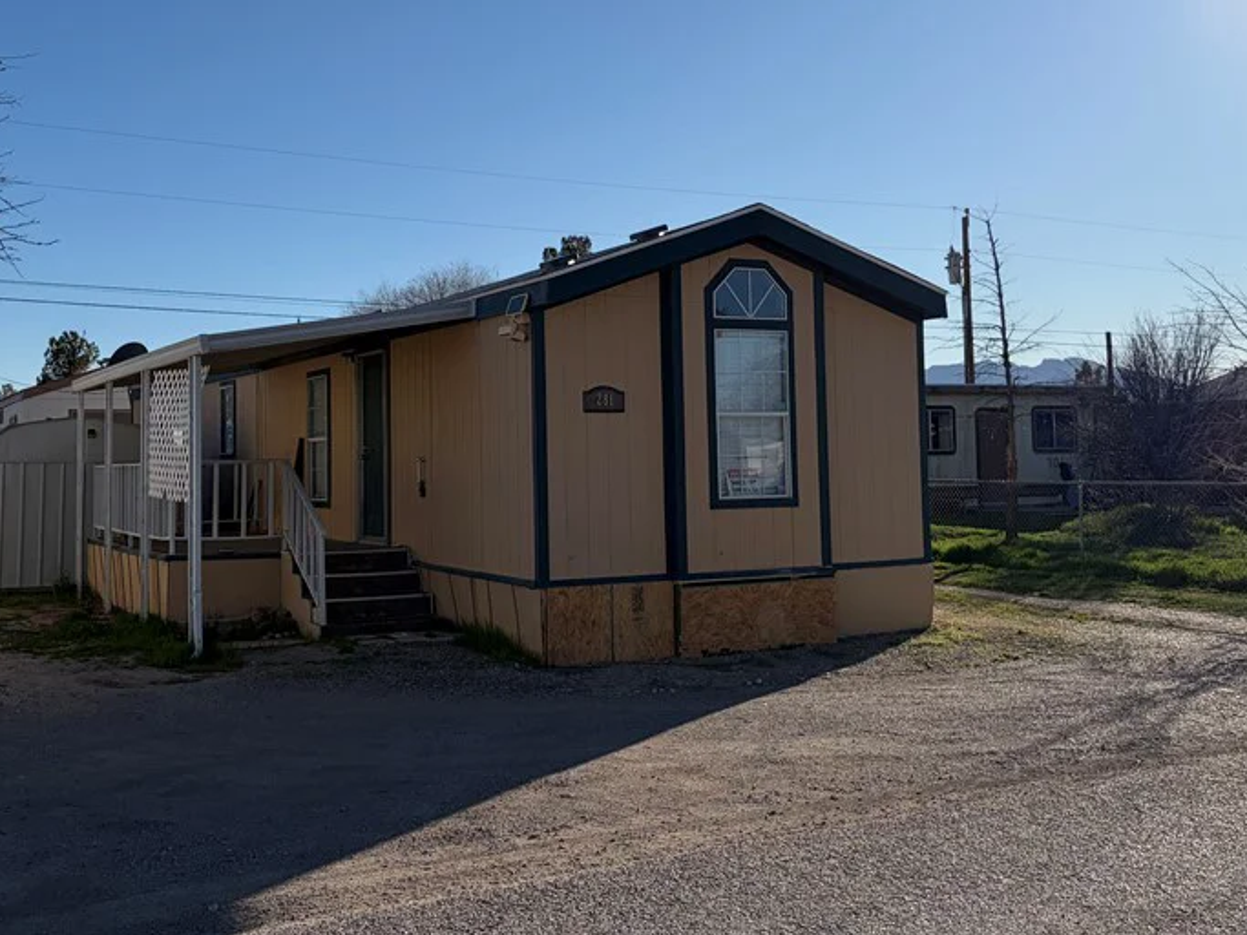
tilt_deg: +2.8
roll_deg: +1.0
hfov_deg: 47.9
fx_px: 1405
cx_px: 599
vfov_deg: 36.7
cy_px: 380
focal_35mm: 39
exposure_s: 1/7813
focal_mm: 5.96
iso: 64
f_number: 1.6
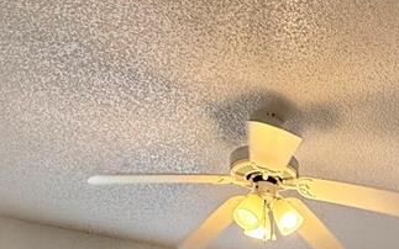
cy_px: 436
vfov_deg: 20.4
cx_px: 356
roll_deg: -0.6
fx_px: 511
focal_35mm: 47
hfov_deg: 39.7
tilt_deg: -3.7
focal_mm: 2.22
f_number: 2.2
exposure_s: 1/120
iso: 200
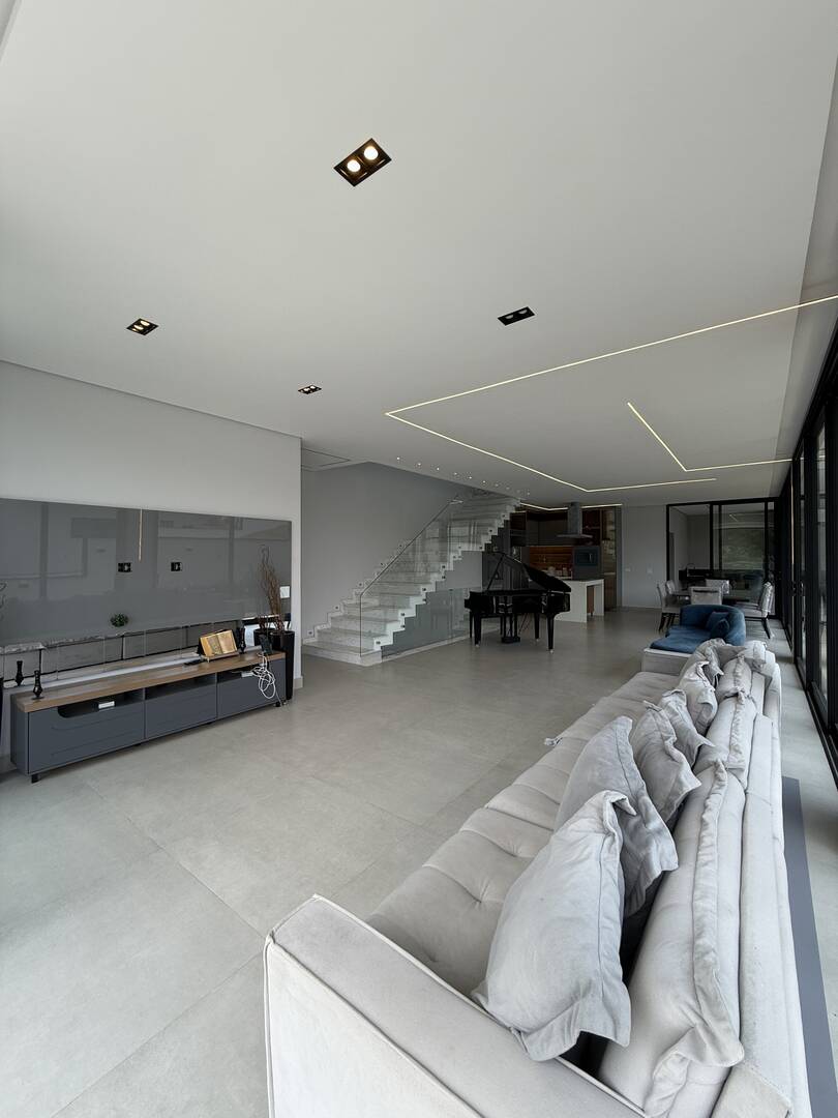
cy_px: 559
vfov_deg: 102.1
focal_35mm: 14
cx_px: 419
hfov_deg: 85.7
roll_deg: +0.0
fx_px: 452
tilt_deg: +0.5
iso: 50
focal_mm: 2.22
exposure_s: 1/355
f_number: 2.2
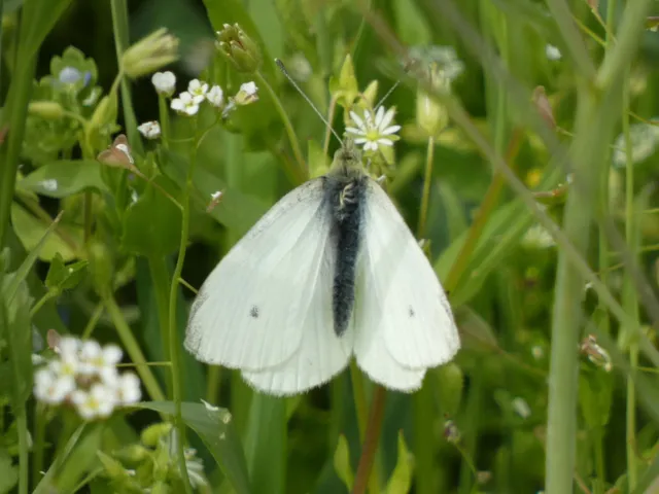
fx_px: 22845
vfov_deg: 1.2
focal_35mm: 1200
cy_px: 247
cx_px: 330
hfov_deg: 1.7
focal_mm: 215
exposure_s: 1/125
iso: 100
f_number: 5.9
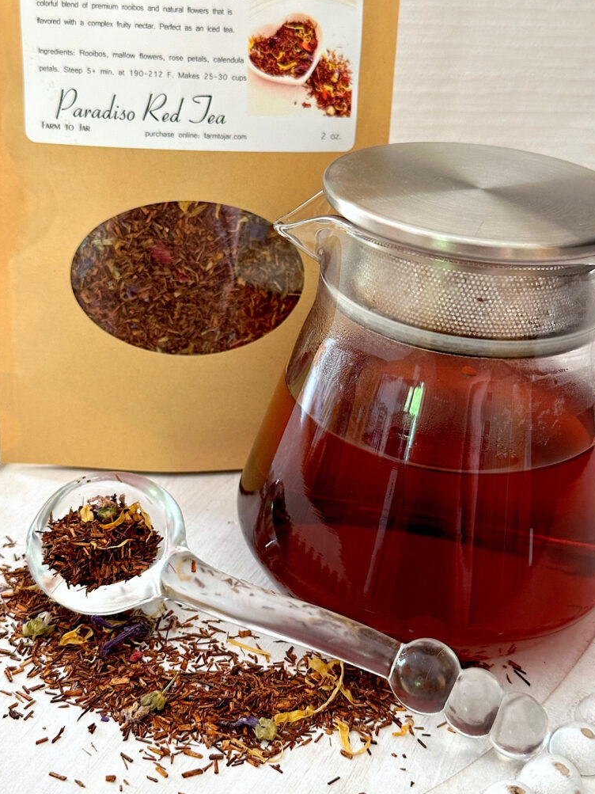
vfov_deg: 38.9
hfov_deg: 29.7
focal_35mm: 49
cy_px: 402
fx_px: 1123
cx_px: 301
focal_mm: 6.86
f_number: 1.78
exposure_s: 1/43
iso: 250
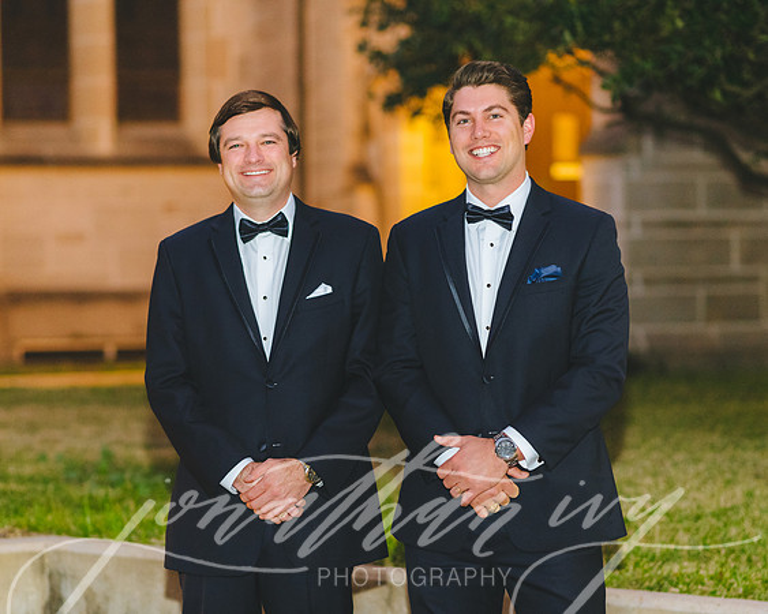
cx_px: 365
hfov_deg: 18.4
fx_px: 2373
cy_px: 335
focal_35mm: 104
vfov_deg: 14.7
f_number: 2.2
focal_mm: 85
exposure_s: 1/125
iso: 2500
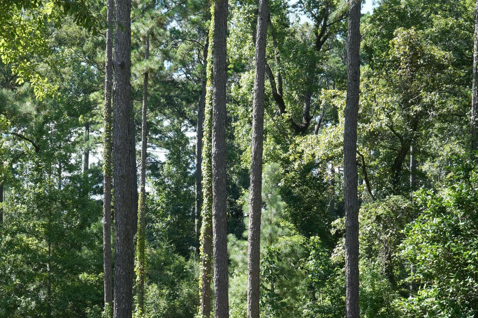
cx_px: 53
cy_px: 287
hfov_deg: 23.3
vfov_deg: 15.9
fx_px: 1128
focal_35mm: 85
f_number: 8
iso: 320
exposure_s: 1/125
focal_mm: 40
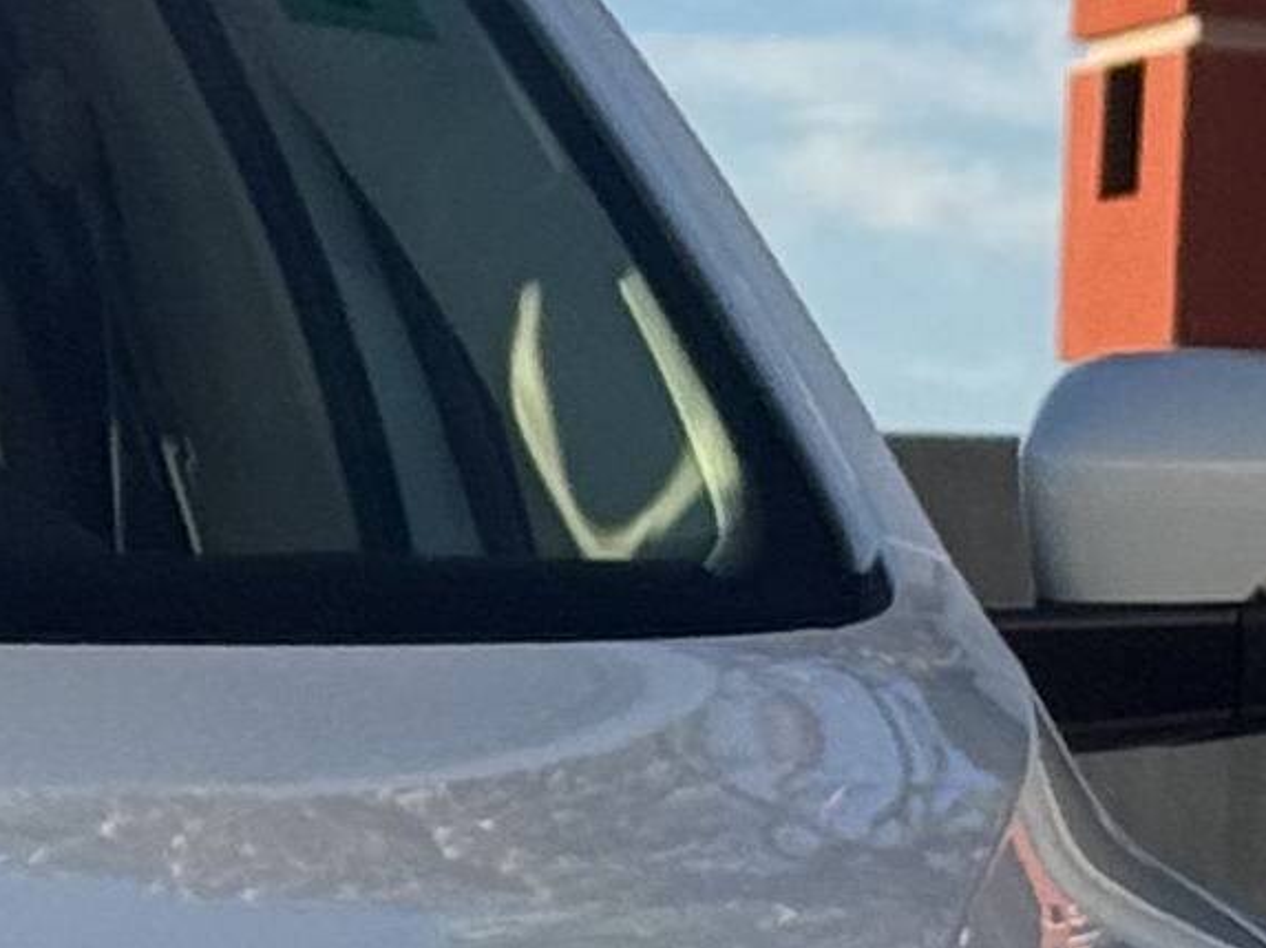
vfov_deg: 4.4
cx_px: -1385
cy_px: 1498
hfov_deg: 5.7
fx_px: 12354
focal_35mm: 338
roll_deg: -2.8
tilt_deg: -3.5
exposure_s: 1/3257
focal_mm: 6.76
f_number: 1.78
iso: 64
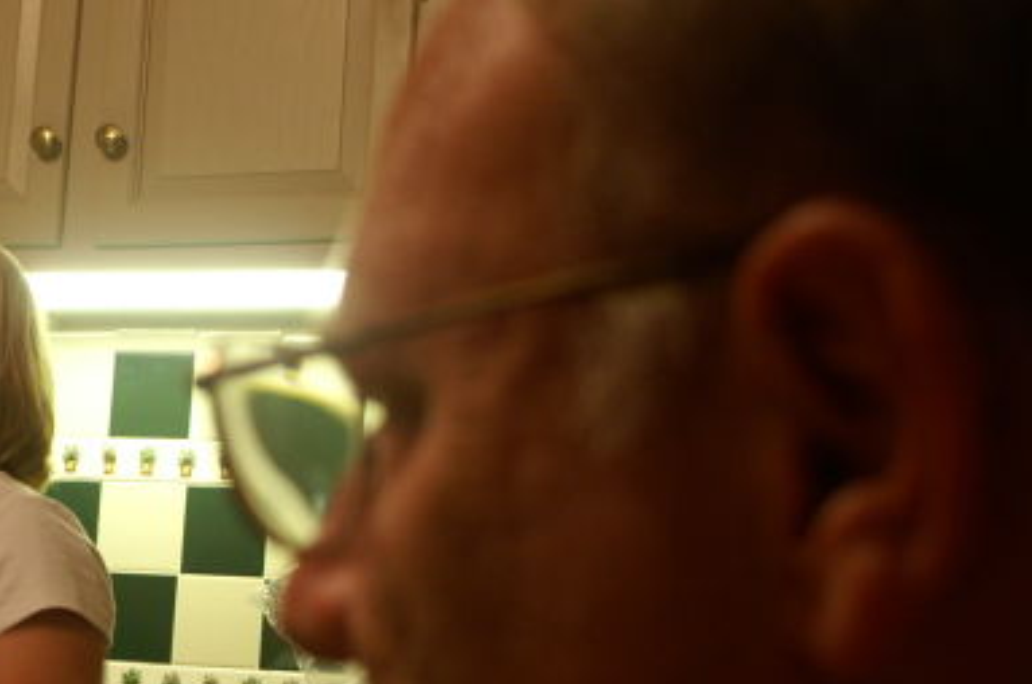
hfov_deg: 20.9
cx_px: -26
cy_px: 518
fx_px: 2690
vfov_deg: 14.4
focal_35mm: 94
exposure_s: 1/15
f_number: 4.5
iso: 400
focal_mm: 30
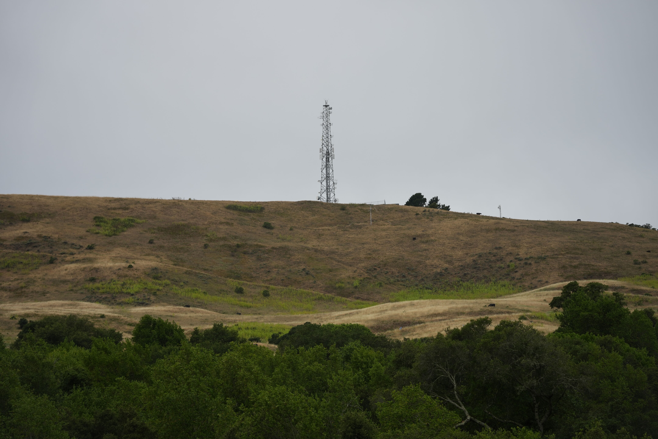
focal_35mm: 108
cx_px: 329
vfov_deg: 12.7
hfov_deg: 18.9
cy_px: 220
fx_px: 1974
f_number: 5.6
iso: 200
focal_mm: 108
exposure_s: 1/1000
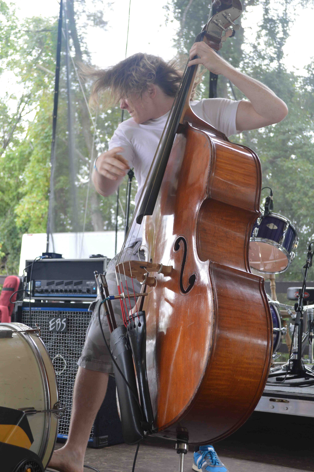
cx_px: 157
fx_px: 708
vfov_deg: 36.9
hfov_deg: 25.0
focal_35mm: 54
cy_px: 236
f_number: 5.6
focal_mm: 36
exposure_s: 1/125
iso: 400
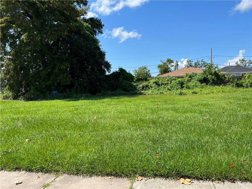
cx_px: 126
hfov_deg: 67.3
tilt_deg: +0.2
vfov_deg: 53.1
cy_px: 94
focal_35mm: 26
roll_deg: +3.0
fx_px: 189
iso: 50
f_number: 1.5
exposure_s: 1/3077
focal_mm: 5.7
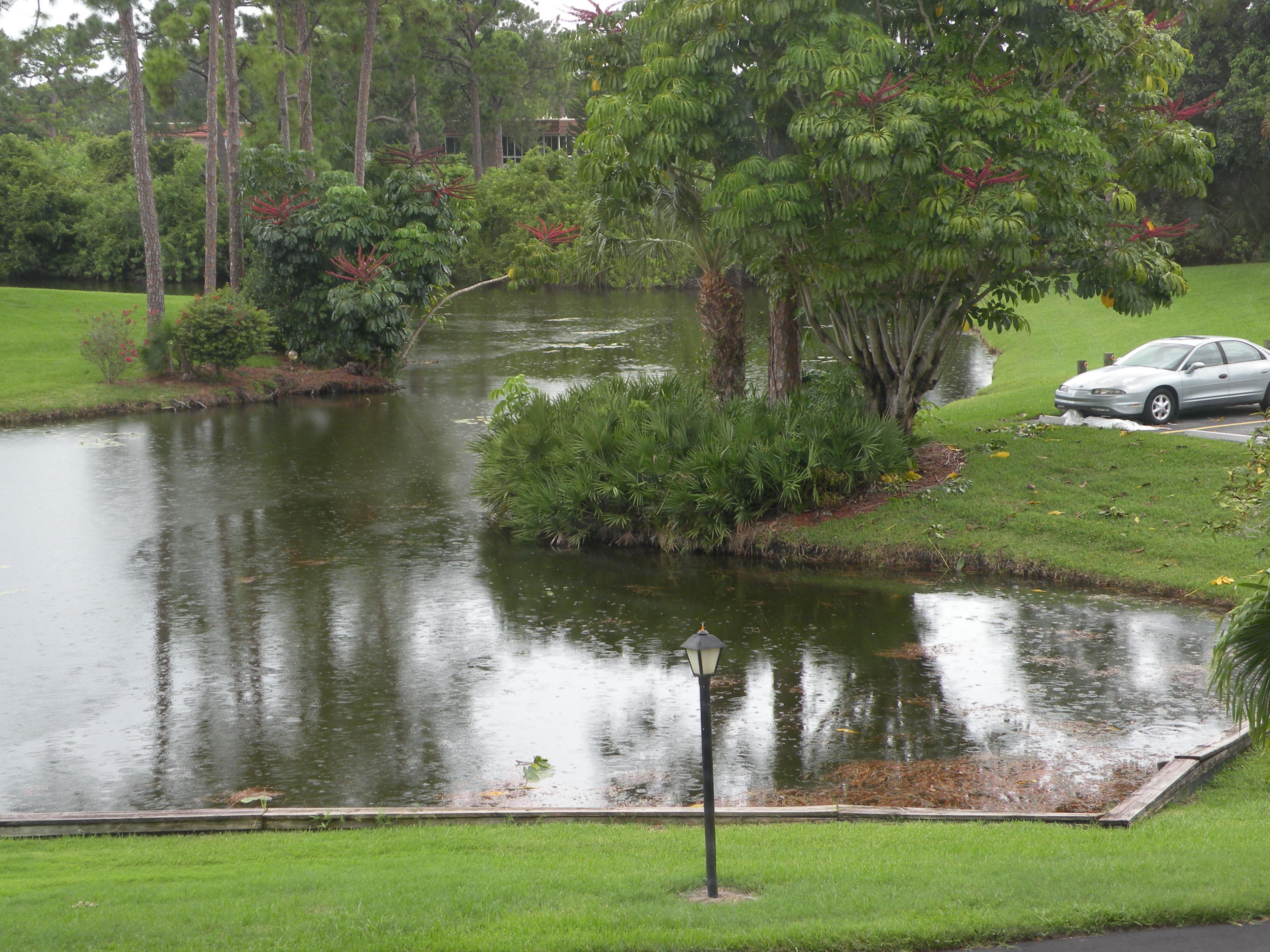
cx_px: 635
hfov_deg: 29.0
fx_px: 2458
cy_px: 476
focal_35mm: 67
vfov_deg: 21.9
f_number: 3.5
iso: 64
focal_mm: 11.9
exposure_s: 1/167
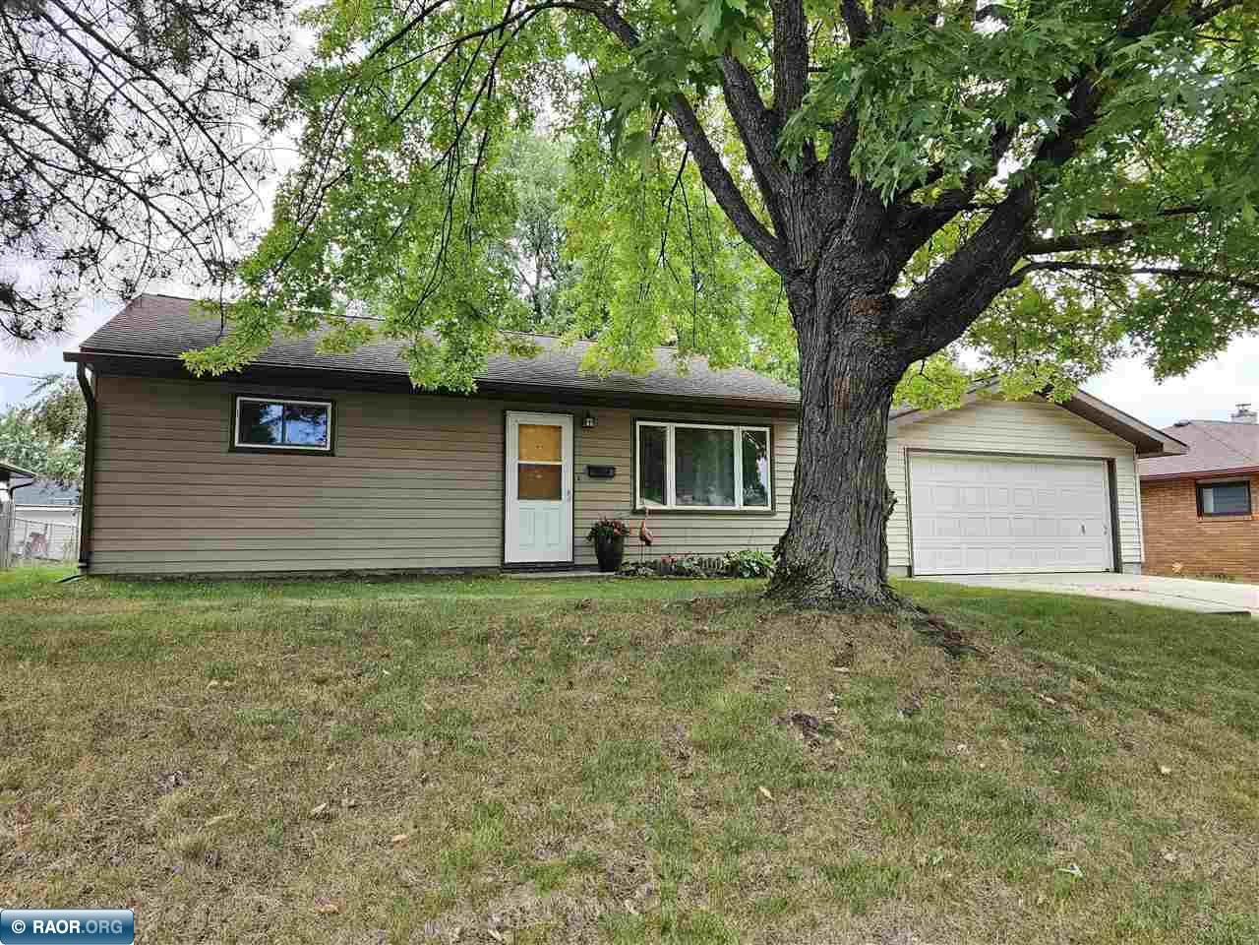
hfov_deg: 73.9
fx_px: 837
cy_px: 472
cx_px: 630
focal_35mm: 23
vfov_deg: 58.9
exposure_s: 1/180
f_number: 1.7
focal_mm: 6.3
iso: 50
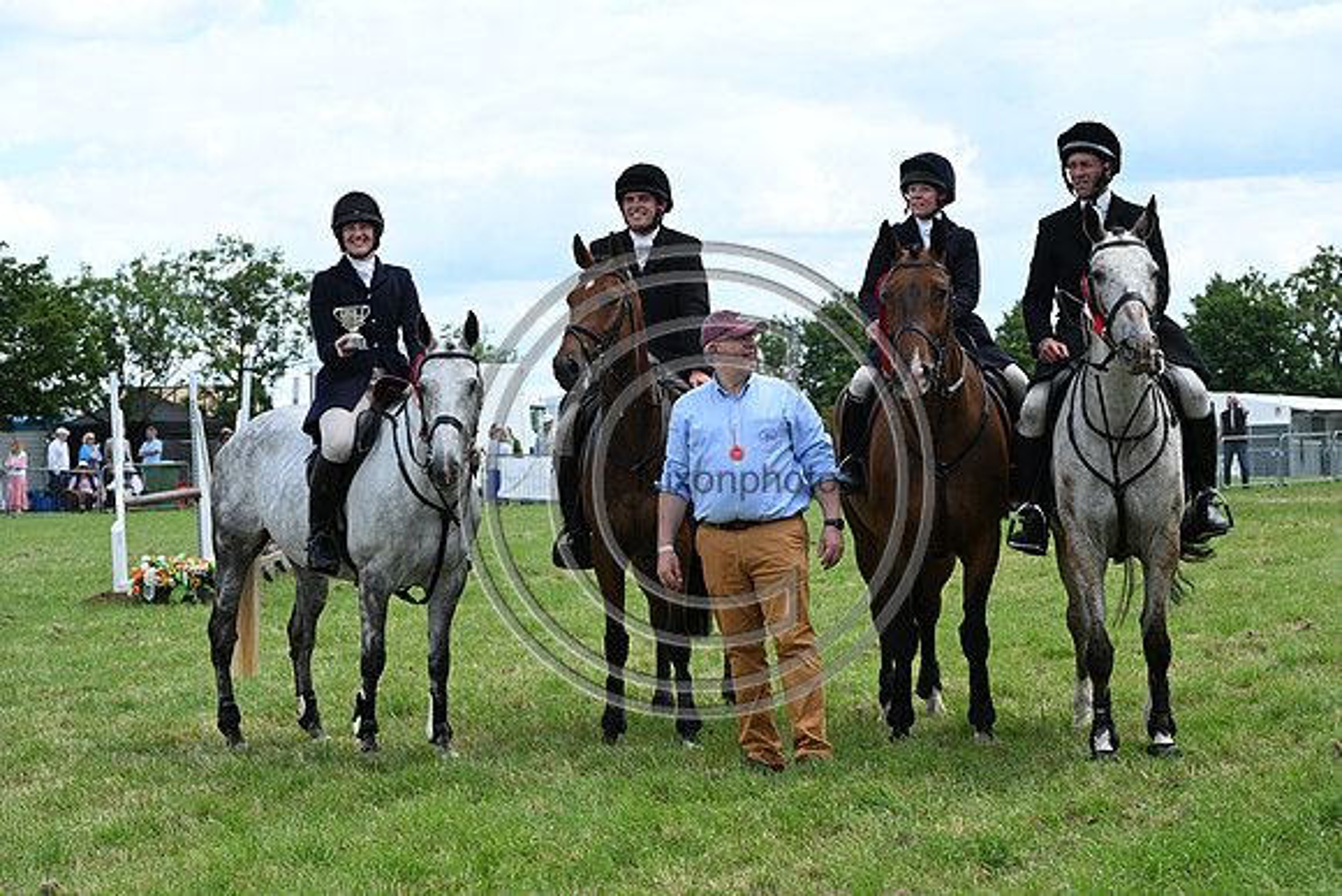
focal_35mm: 86
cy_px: 448
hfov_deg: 23.6
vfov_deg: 15.9
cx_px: 671
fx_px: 3206
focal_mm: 86
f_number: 7.1
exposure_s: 1/800
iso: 450
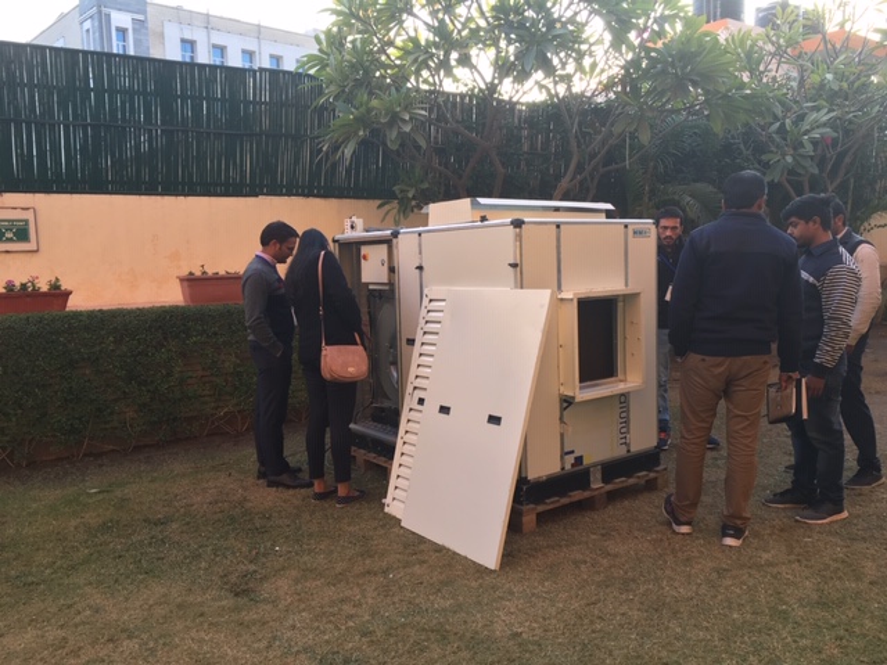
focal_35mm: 29
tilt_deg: -6.9
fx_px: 743
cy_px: 332
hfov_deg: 61.7
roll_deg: +2.0
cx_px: 444
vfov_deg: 48.2
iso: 25
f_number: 2.2
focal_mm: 4.15
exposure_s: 1/100
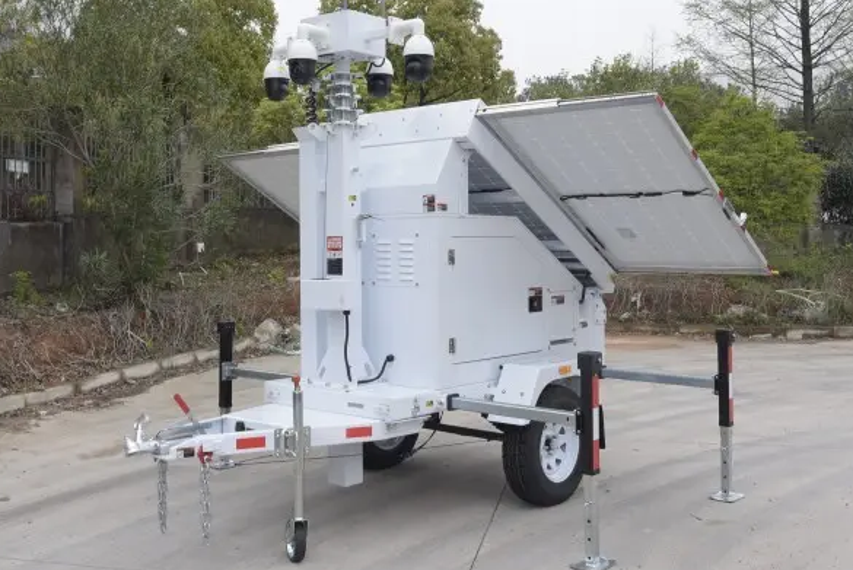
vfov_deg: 32.5
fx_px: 972
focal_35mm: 41
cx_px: 408
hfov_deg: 47.4
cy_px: 200
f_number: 9
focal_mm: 30
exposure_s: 1/25
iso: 125
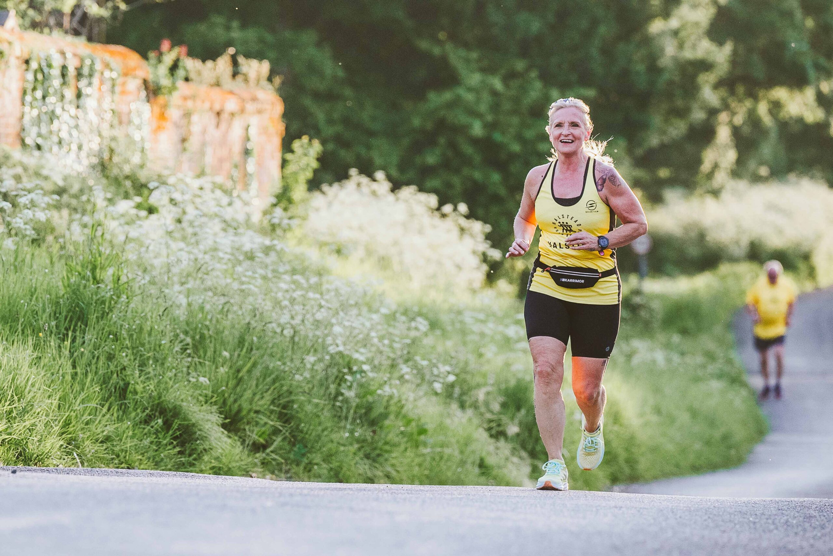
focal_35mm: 300
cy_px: 278
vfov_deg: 4.6
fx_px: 6942
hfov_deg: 6.9
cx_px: 416
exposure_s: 1/1250
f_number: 3.5
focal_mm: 200
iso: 500
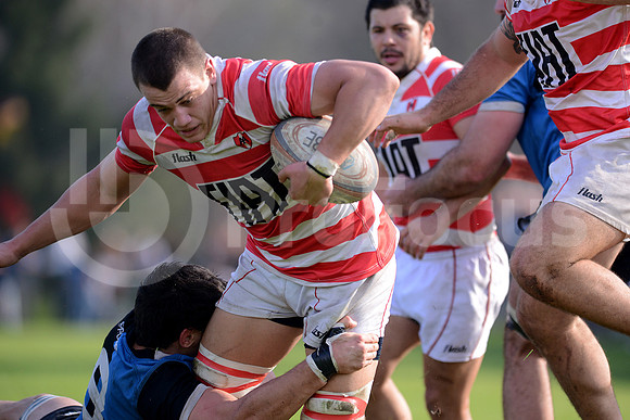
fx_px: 7351
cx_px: 315
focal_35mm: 420
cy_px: 210
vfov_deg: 3.3
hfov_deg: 4.9
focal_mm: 420
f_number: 4
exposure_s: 1/1250
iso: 560
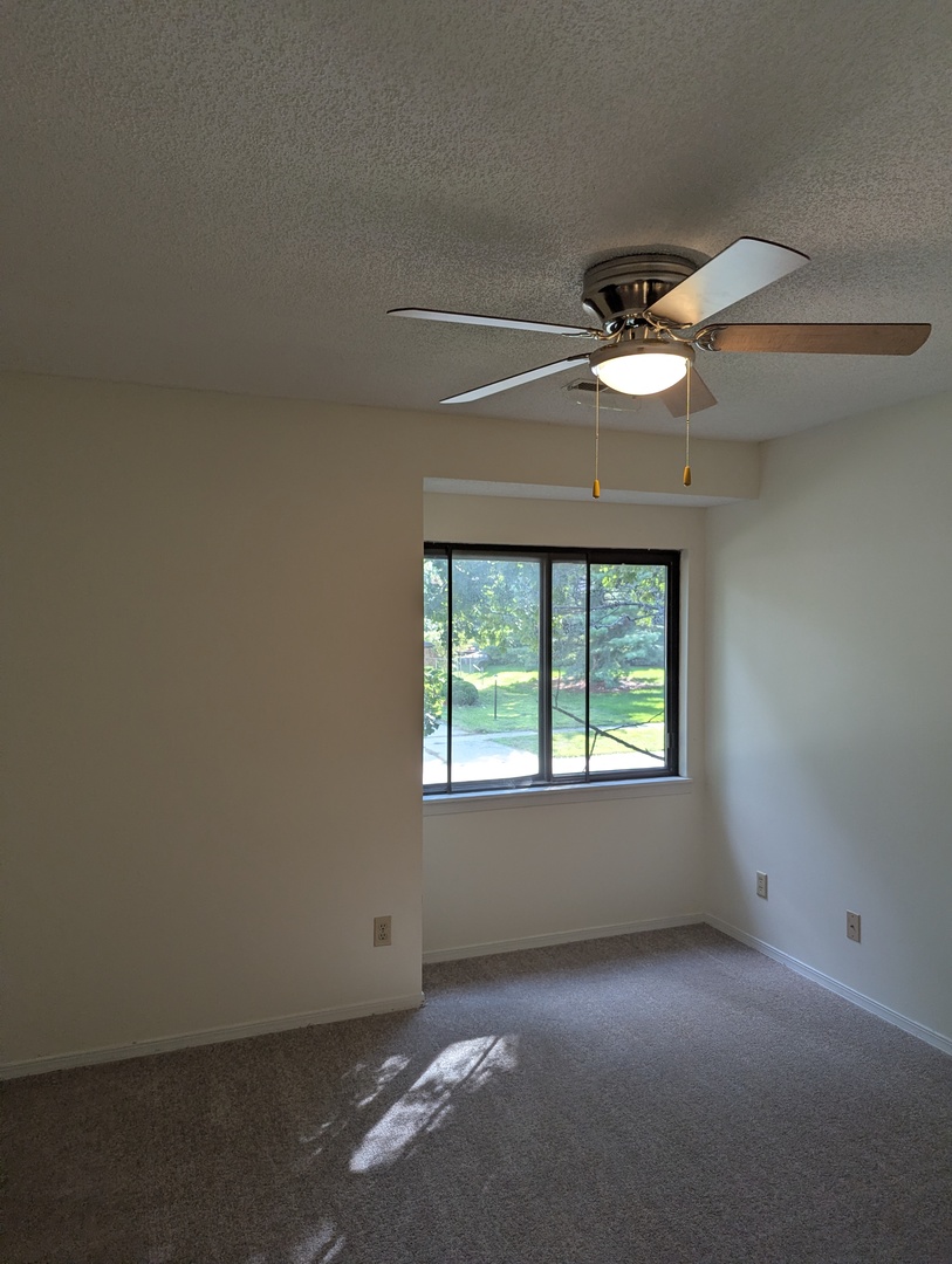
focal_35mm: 24
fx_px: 878
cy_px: 632
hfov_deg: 56.9
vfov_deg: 71.5
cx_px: 476
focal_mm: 6.81
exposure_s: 1/120
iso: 64
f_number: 1.85
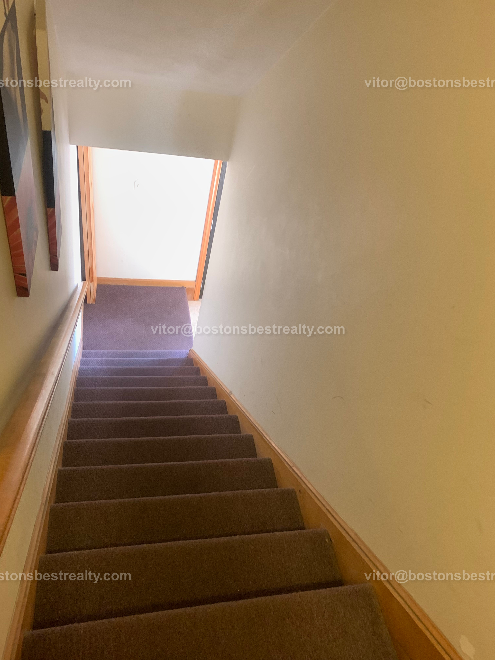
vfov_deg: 67.3
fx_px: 496
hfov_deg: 53.1
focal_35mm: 26
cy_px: 330
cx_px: 248
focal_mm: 4.25
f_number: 1.8
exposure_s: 1/24
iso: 640
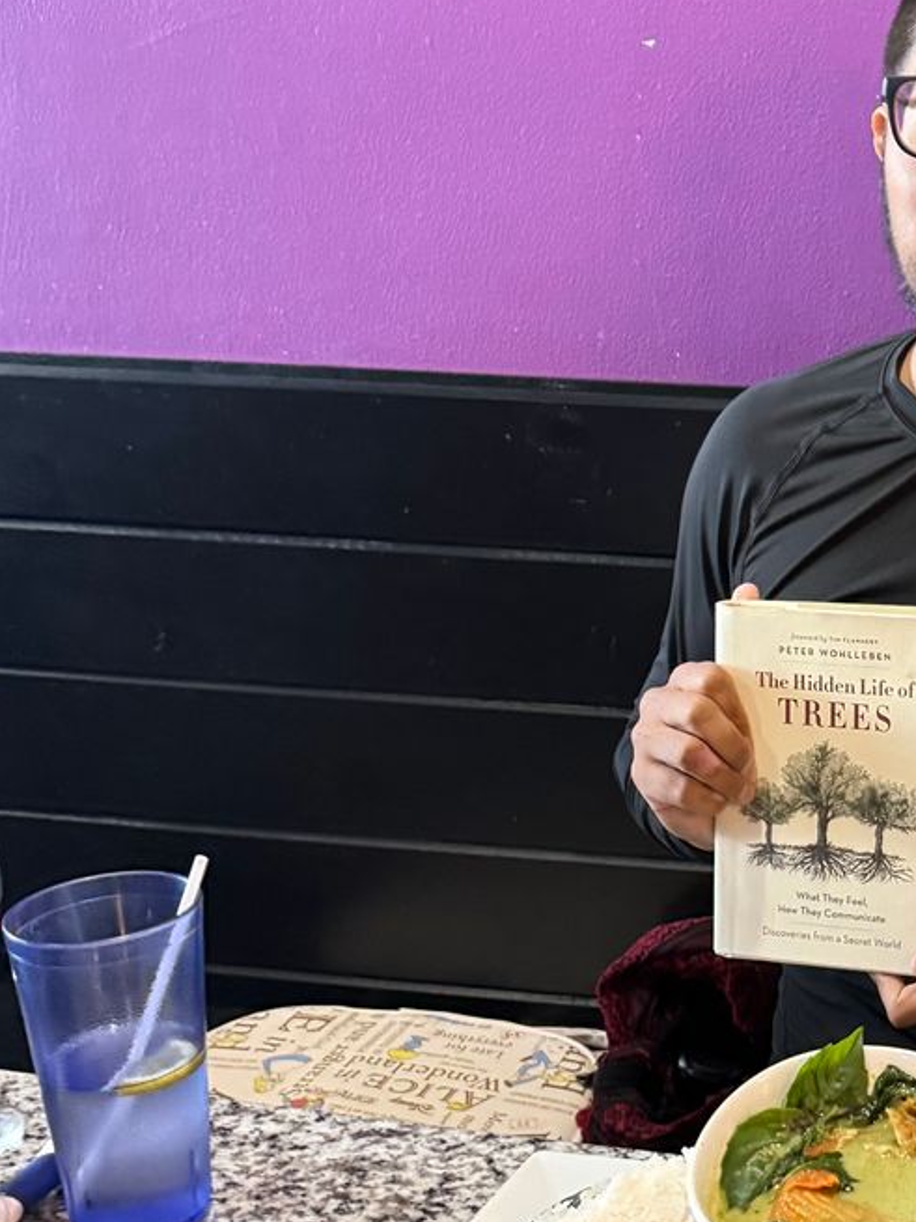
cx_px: 1069
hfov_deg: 28.9
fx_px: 1553
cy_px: 517
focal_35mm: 44
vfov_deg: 42.8
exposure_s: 1/60
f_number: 1.78
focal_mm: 6.76
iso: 640
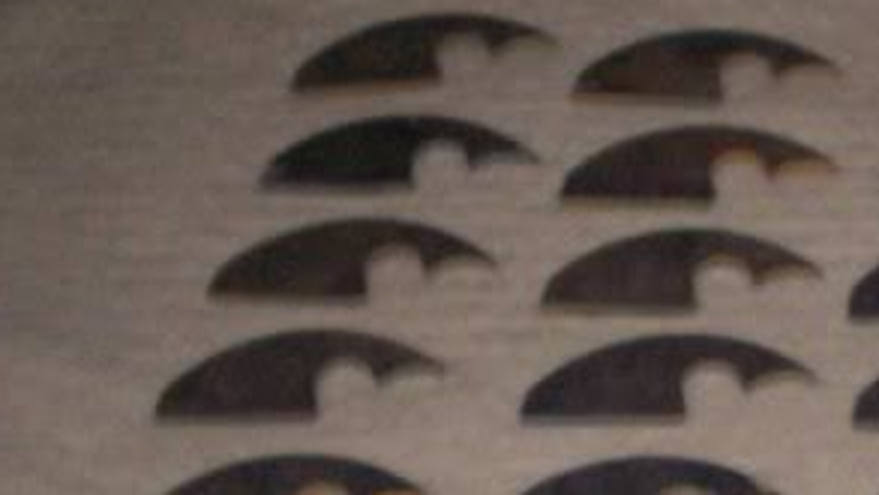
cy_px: 729
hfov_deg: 18.9
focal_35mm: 110
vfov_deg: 10.7
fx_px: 2565
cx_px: 900
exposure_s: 1/64
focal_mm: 6.2
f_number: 2.8
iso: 160
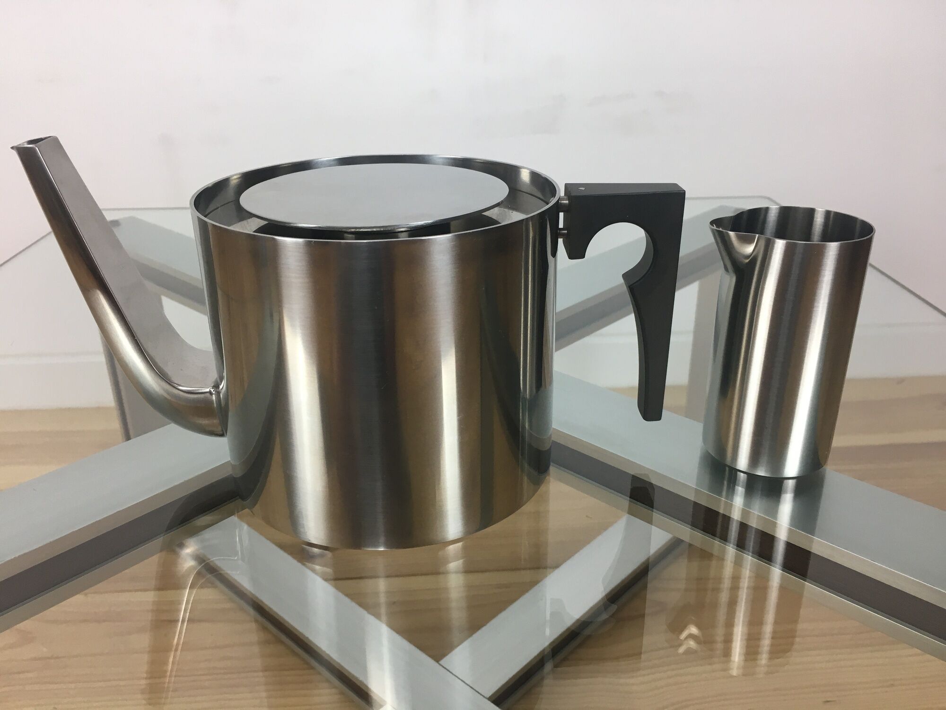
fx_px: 793
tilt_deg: -24.3
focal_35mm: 29
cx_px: 473
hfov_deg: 61.7
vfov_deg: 48.2
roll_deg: +0.7
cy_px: 355
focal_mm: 4.15
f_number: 2.2
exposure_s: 1/33
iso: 32
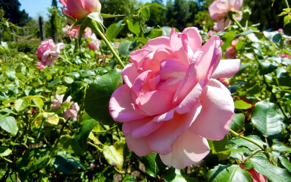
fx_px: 254
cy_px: 74
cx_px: 146
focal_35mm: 32
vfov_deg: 39.3
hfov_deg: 59.7
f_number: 7
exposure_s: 1/370
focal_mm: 5.4
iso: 160
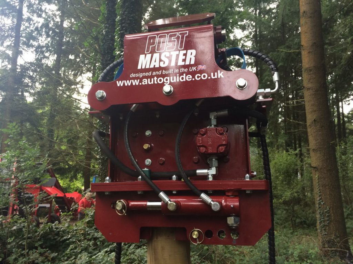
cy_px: 132
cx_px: 176
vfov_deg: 48.2
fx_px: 296
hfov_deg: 61.7
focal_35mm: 29
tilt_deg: +12.3
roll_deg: -3.6
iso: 40
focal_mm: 4.15
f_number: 2.2
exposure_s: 1/33
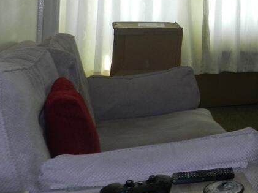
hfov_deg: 29.5
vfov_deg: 24.3
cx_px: 309
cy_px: -19
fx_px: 417
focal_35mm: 56
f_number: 3.4
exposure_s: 1/100
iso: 160
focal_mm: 4
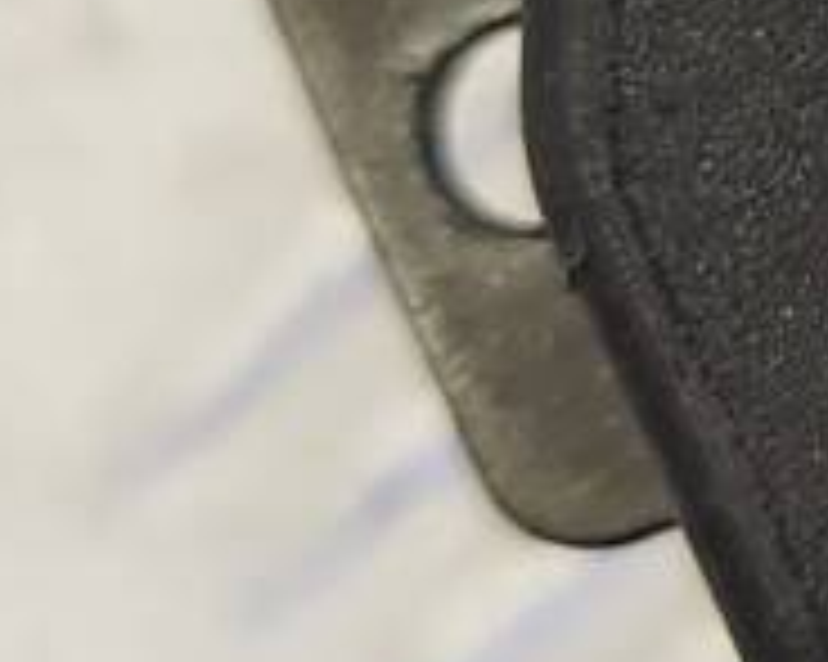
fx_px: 3453
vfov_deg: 10.6
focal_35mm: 141
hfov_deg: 11.3
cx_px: 2030
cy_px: -288
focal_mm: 4.2
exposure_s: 1/100
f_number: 1.7
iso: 125
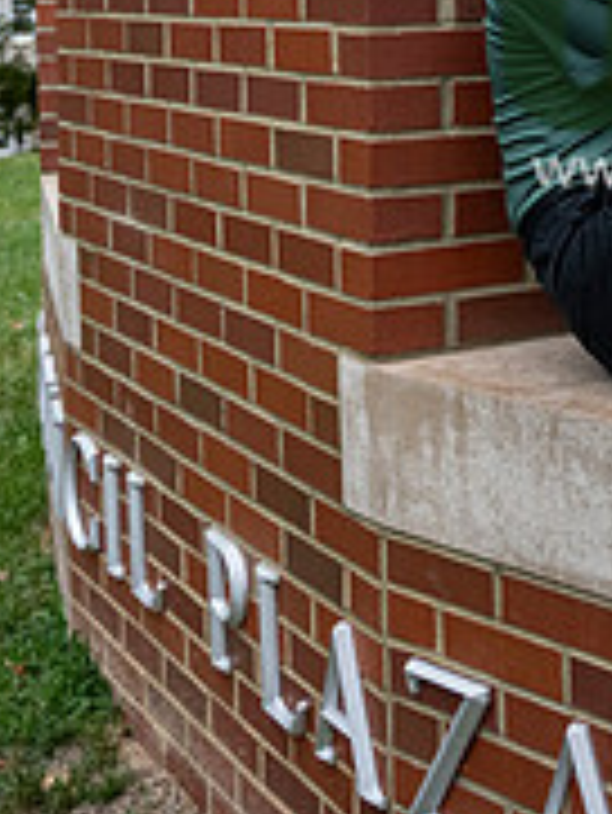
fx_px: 1742
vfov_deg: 25.1
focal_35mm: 74
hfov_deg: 18.3
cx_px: 842
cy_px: 11
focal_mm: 24
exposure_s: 1/500
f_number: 4
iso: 1250
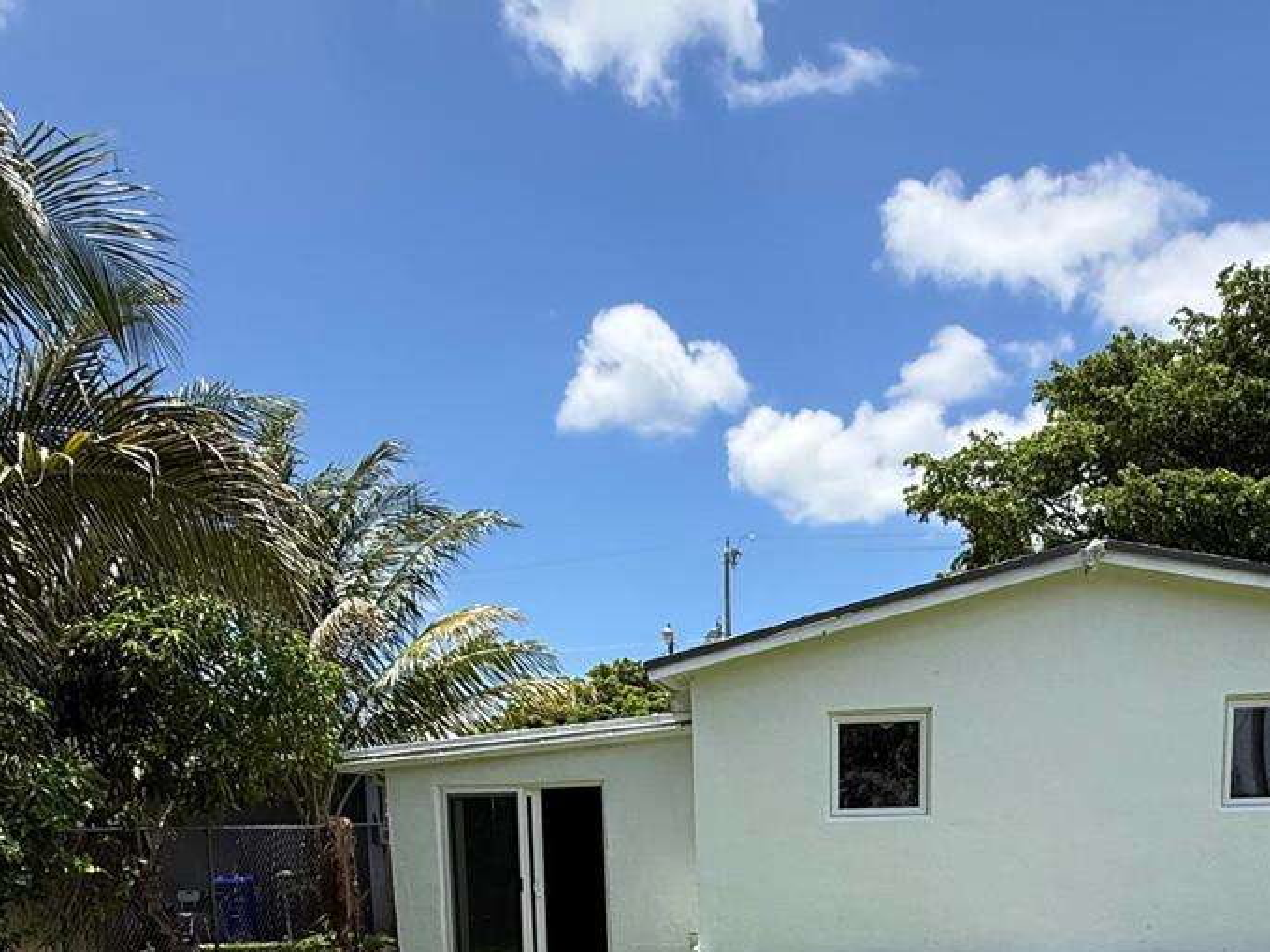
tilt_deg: -7.9
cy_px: 1032
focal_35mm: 33
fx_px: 1210
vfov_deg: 36.7
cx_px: 714
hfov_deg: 55.2
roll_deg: +1.2
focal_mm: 2.22
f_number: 2.2
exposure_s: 1/1572
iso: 50
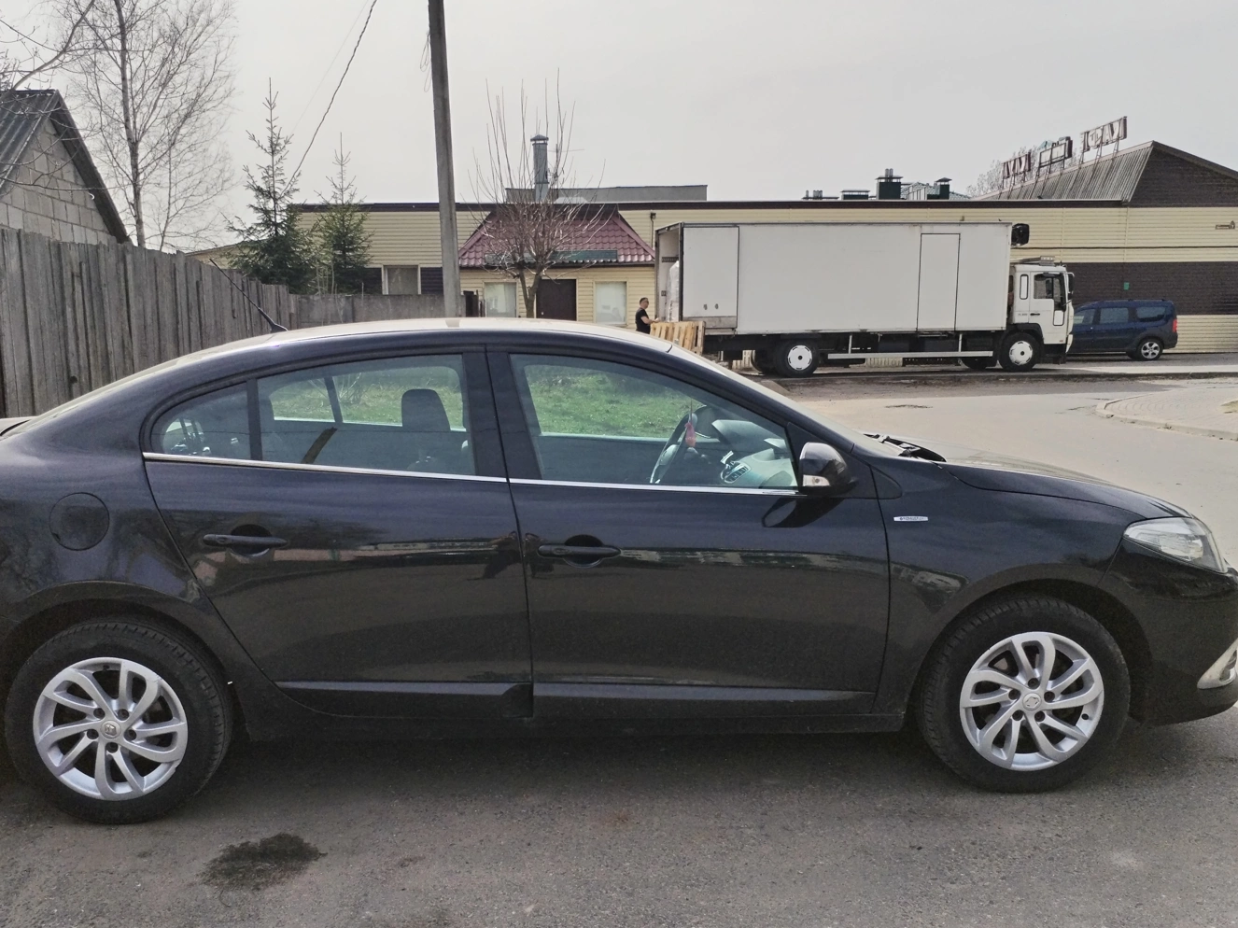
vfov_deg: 40.6
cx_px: 583
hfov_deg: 52.6
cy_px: 541
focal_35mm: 35
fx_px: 1252
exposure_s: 1/2384
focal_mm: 4.75
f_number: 1.8
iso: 100
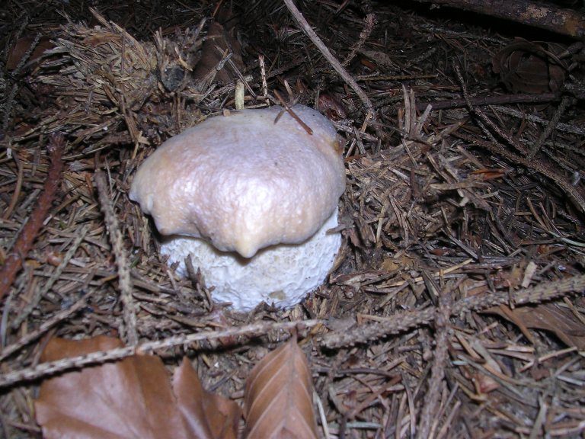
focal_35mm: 38
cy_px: 220
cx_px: 292
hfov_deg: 49.0
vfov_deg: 37.7
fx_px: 642
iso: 100
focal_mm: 5.8
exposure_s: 1/60.1
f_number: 5.6
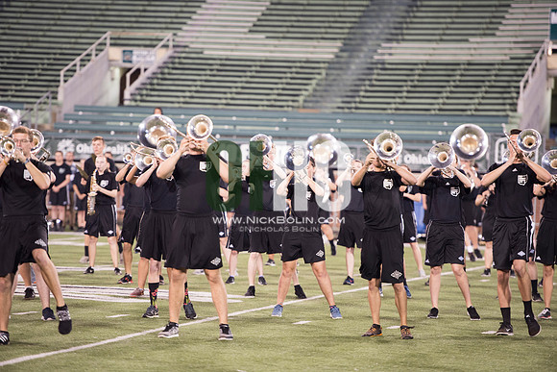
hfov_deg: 11.1
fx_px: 2863
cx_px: 278
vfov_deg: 7.4
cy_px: 186
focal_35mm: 185
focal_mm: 185
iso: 1000
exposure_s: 1/320
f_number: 2.8
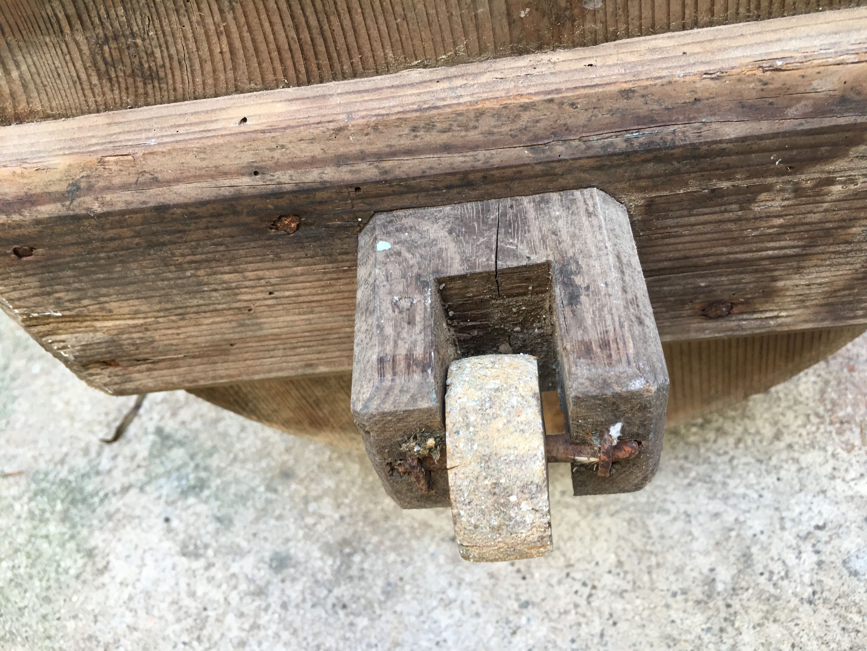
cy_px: 326
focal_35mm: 29
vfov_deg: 48.2
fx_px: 726
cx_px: 434
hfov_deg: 61.7
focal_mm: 4.15
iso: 40
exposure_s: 1/33
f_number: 2.2
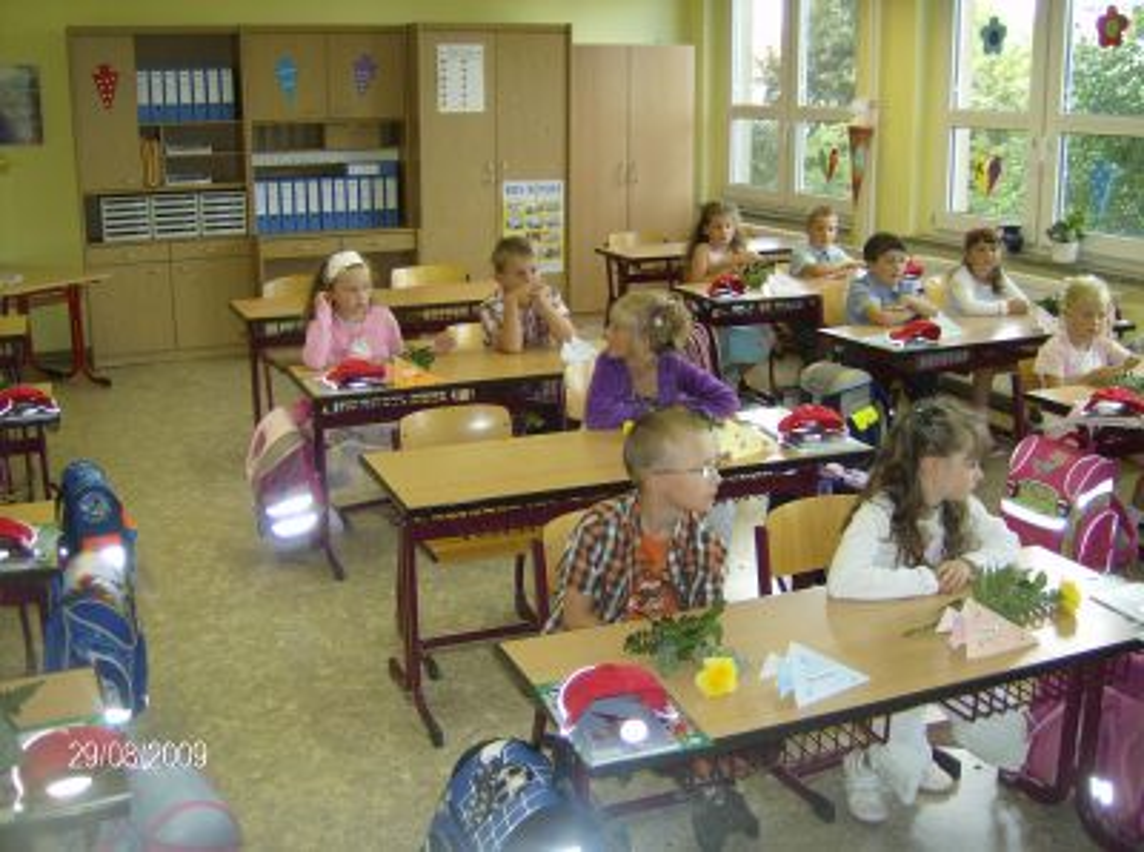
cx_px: 572
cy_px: 426
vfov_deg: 39.5
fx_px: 1187
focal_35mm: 36
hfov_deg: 51.5
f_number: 2.8
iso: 200
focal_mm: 6
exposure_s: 1/60
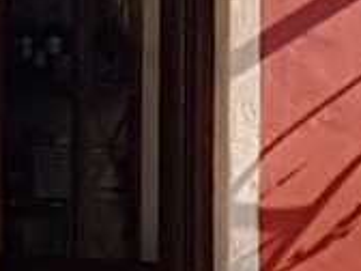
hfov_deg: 15.5
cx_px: -19
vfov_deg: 11.6
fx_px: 1293
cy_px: -95
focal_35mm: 124
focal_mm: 4.2
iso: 40
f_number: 1.7
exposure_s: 1/906
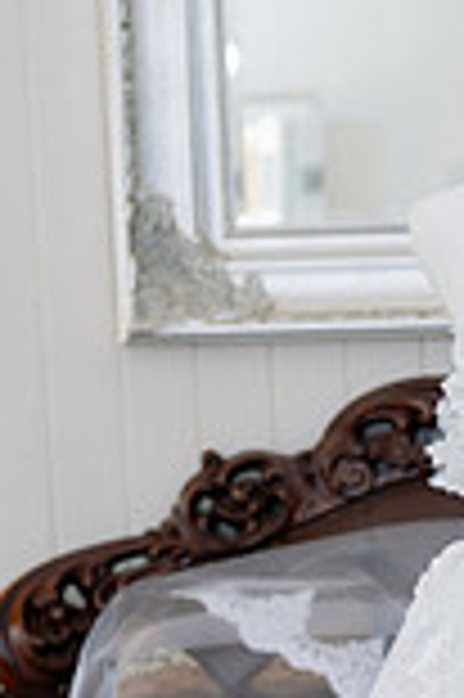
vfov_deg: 14.0
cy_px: 644
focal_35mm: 145
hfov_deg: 9.3
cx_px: 590
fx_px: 2809
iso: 640
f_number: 2
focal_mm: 50
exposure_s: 1/200
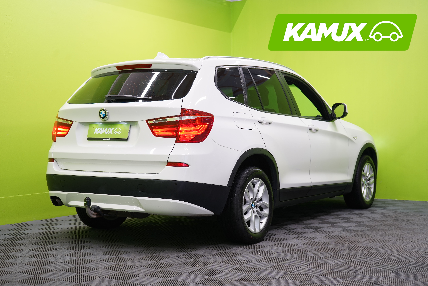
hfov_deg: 38.2
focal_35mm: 52
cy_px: 143
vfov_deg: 26.0
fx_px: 618
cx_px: 214
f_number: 5
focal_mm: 52
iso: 400
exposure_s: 1/30
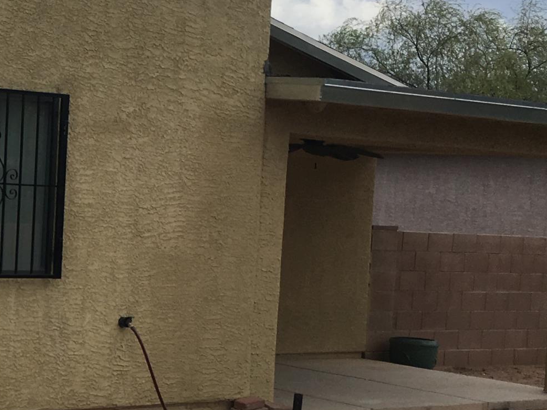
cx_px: -169
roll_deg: -1.9
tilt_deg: -4.8
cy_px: 285
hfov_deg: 20.3
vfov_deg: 16.7
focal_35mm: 88
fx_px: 1390
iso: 25
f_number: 2.2
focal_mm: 4.15
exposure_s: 1/818
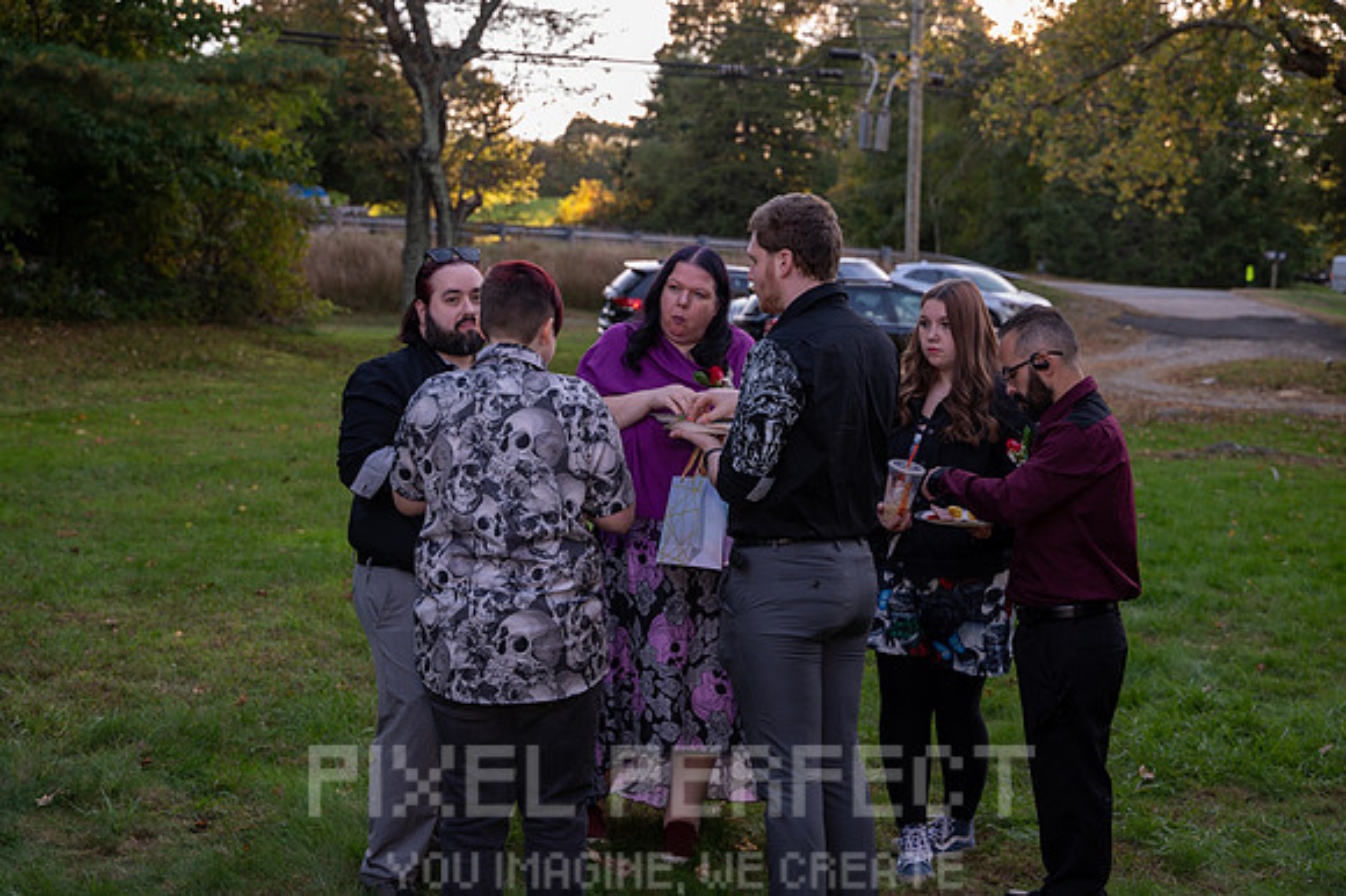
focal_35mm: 52
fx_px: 1943
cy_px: 448
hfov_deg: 38.2
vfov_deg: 26.0
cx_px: 673
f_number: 4
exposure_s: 1/200
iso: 250
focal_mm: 52
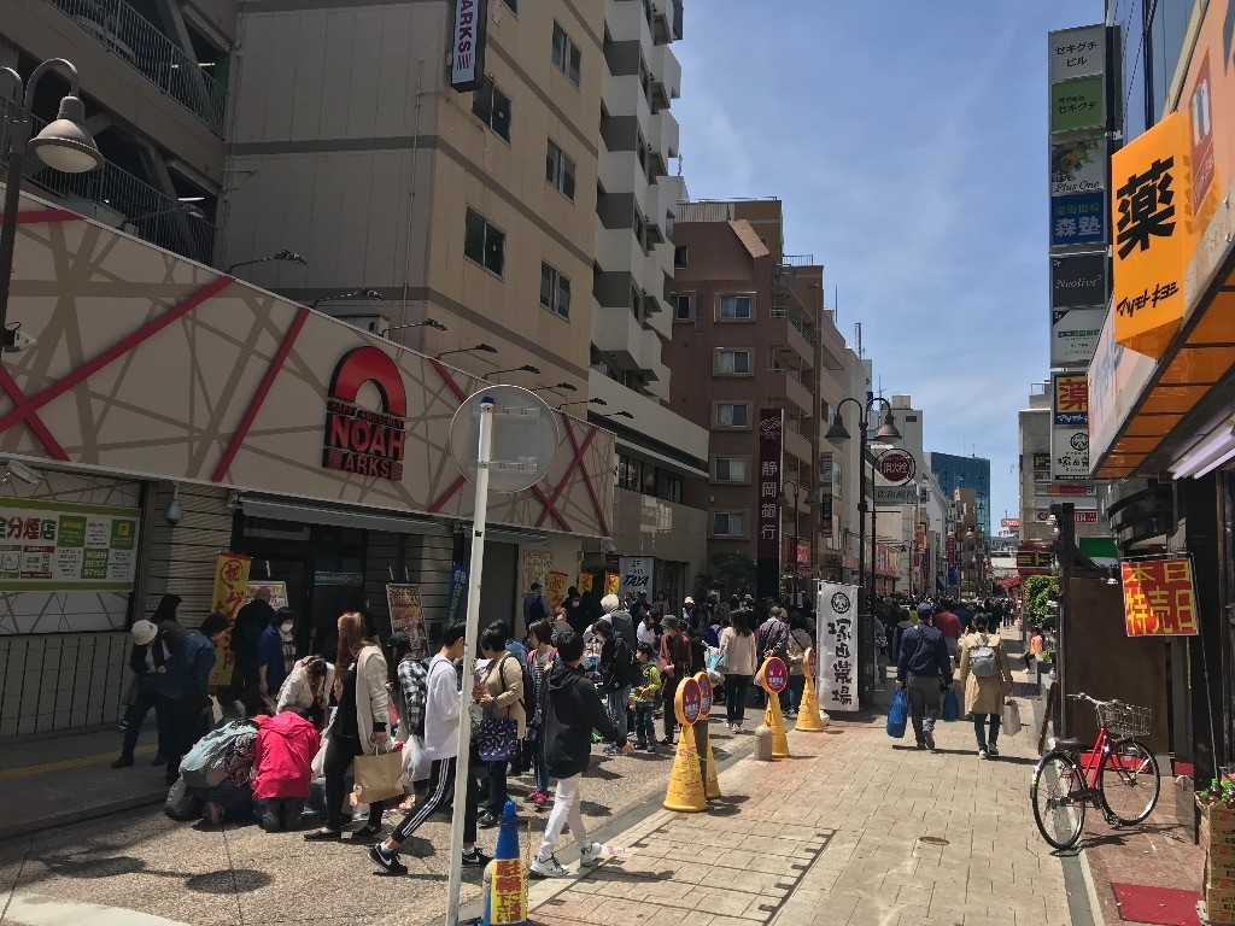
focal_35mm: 28
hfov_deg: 63.4
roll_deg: -2.2
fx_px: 999
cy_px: 463
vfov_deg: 49.7
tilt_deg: +7.8
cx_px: 618
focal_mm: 3.99
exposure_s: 1/2519
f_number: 1.8
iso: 20
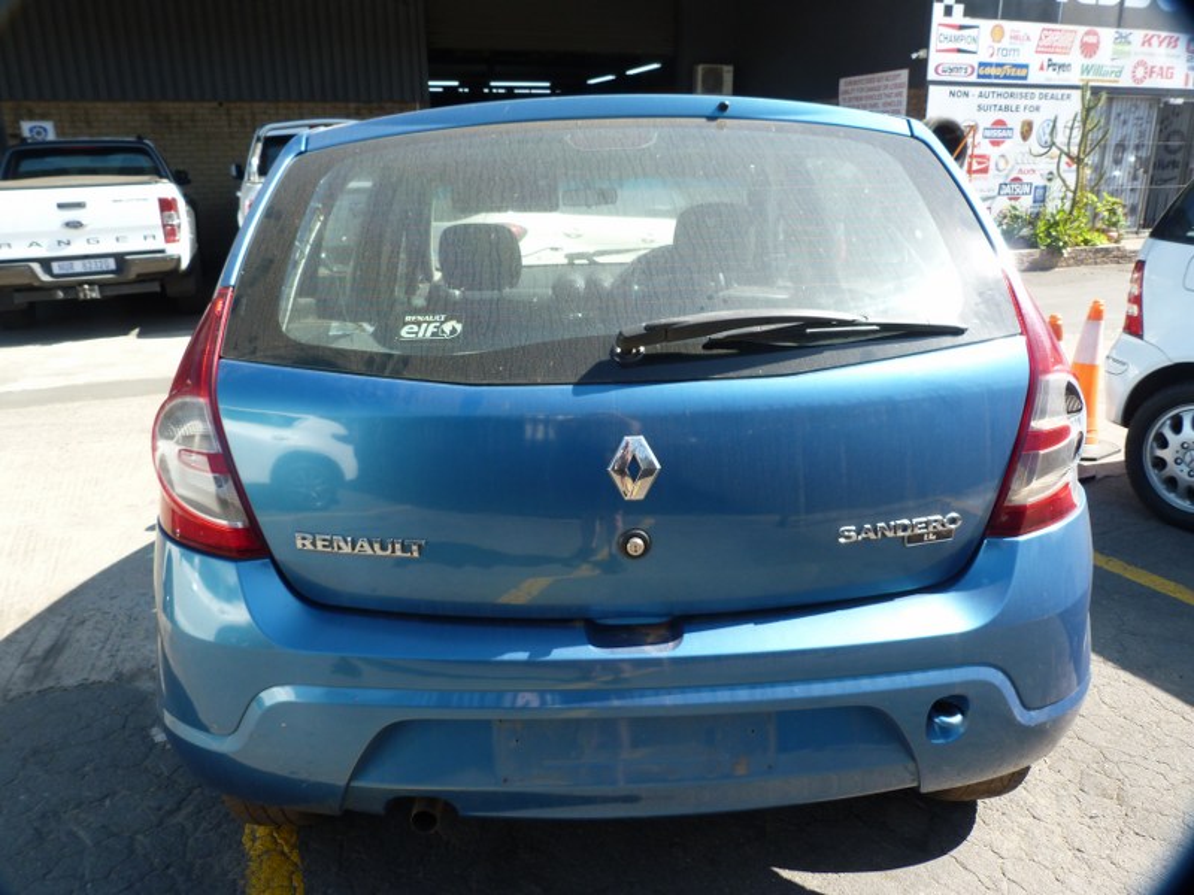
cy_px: 448
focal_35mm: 25
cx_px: 597
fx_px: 862
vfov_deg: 54.9
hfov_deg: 69.4
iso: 80
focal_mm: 4.5
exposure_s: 1/160
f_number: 4
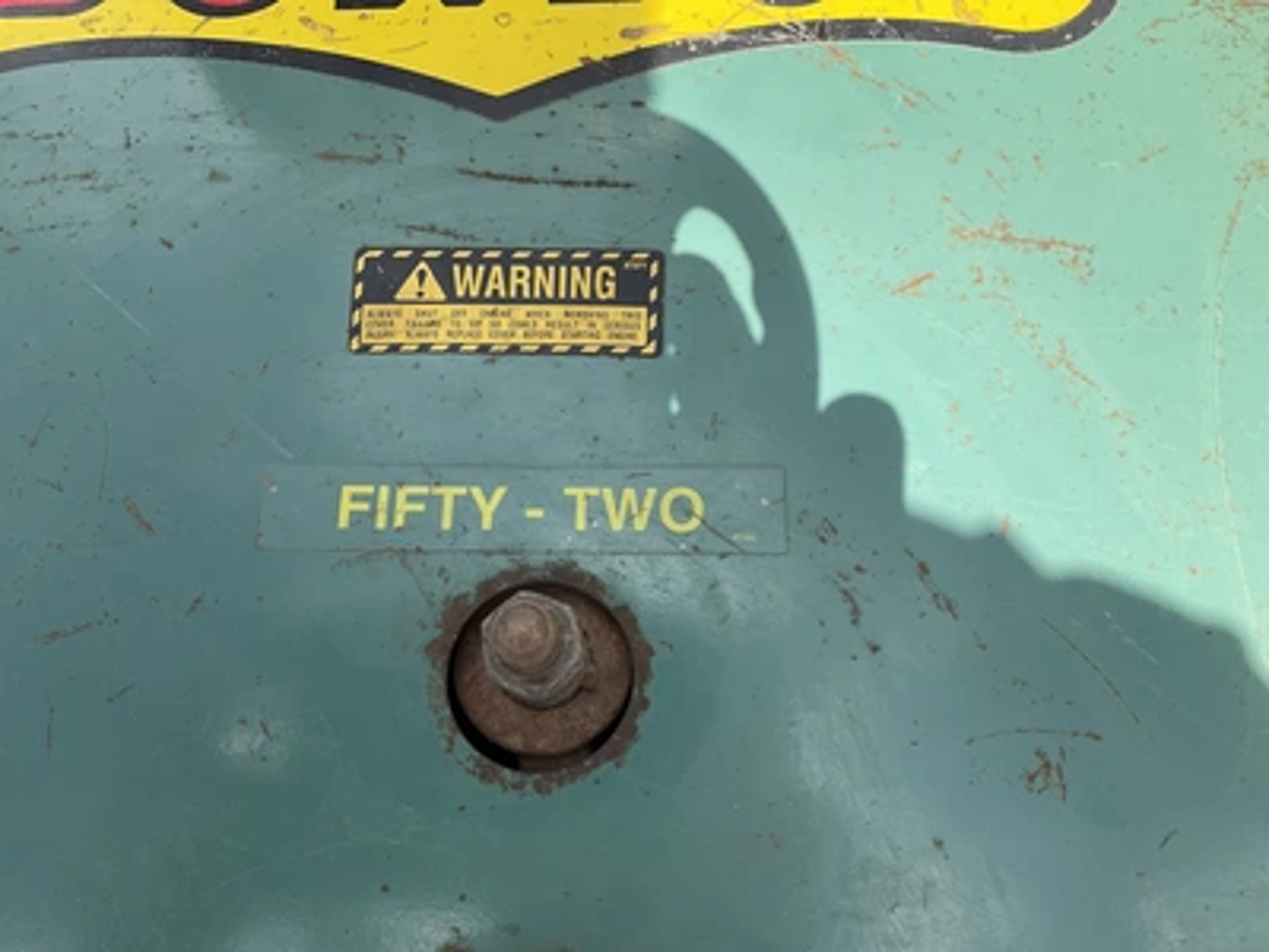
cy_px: 476
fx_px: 1063
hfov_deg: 61.7
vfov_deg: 48.2
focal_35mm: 29
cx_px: 634
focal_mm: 3
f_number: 1.8
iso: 25
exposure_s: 1/962
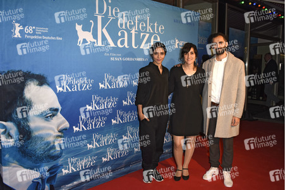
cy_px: 95
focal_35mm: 30
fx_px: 237
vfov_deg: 43.5
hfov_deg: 62.0
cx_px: 142
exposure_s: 1/160
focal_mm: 20
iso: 500
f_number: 8
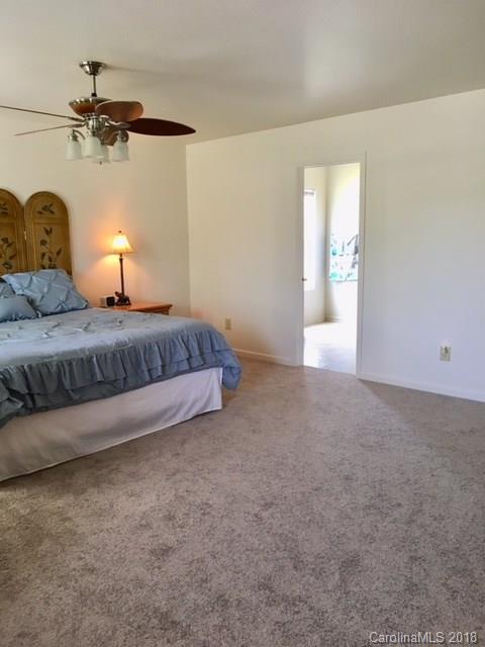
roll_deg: +1.3
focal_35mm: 29
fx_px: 542
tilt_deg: -9.7
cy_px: 324
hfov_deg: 48.2
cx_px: 242
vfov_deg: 61.7
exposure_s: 1/30
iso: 80
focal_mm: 4.15
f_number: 2.2
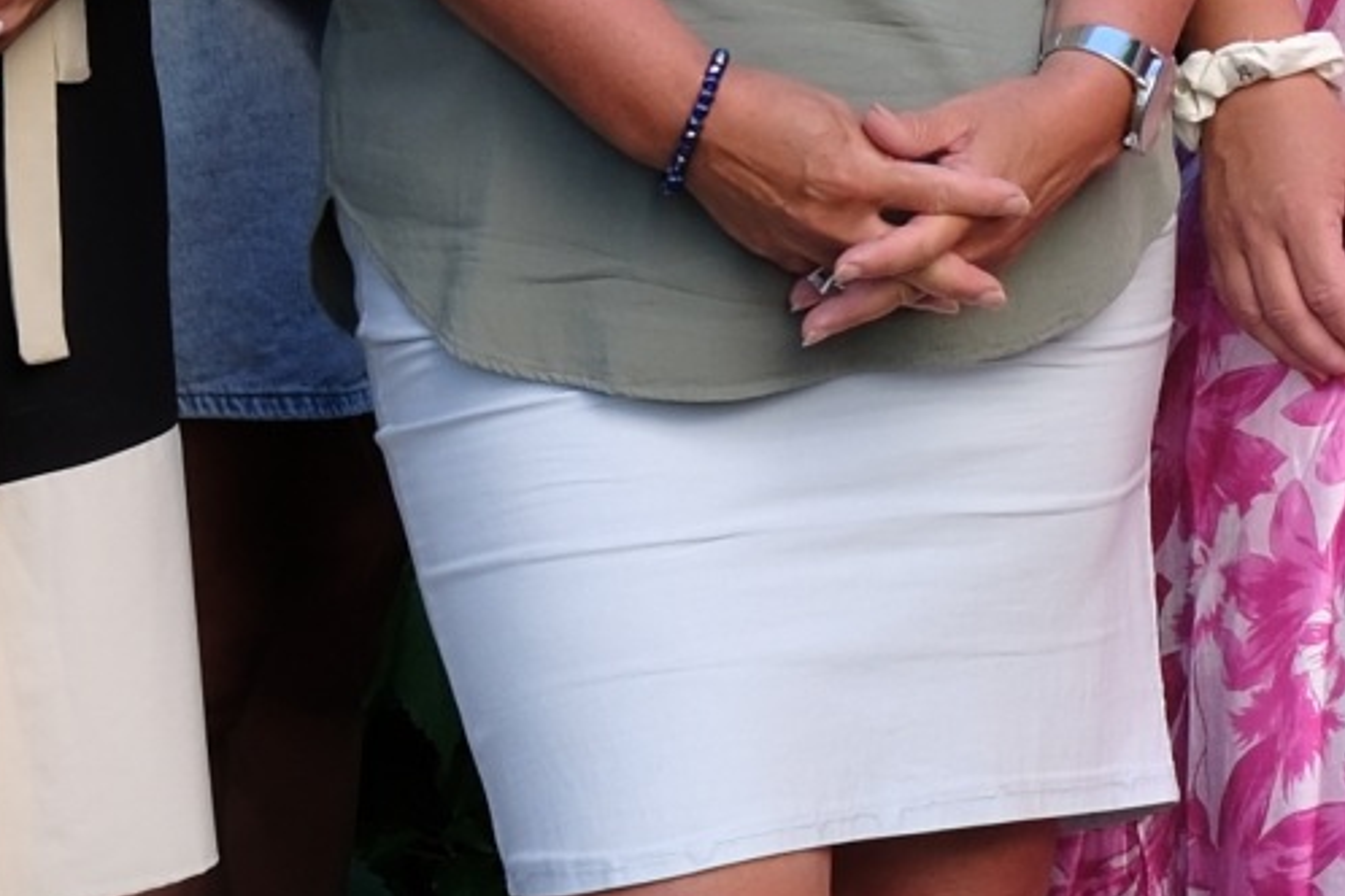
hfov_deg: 7.5
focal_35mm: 271
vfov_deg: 5.1
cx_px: 1593
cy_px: 157
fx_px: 10124
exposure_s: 1/60
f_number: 5.6
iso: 125
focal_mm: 29.8
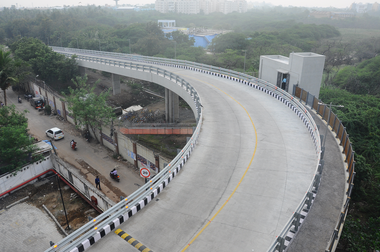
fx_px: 553
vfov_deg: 25.7
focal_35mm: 52
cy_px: 126
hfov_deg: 37.9
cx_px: 190
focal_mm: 35
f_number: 11
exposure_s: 1/160
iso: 400
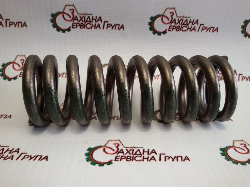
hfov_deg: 58.4
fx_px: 224
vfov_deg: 45.4
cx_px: 125
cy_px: 94
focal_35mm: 31
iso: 64
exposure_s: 1/100
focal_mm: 2.93
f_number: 2.4
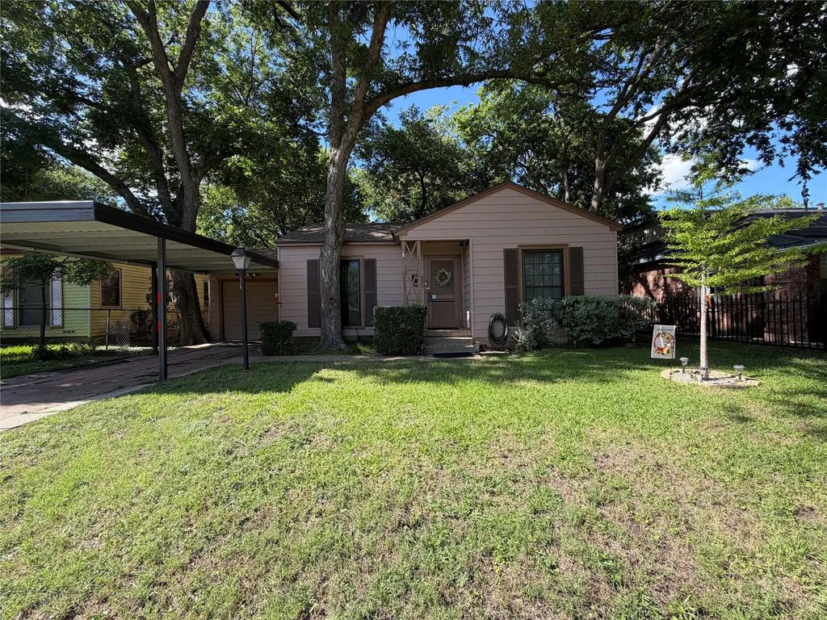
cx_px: 414
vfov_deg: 85.7
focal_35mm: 14
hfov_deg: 102.1
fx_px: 334
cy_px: 310
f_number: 2.2
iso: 50
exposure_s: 1/502
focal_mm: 2.22
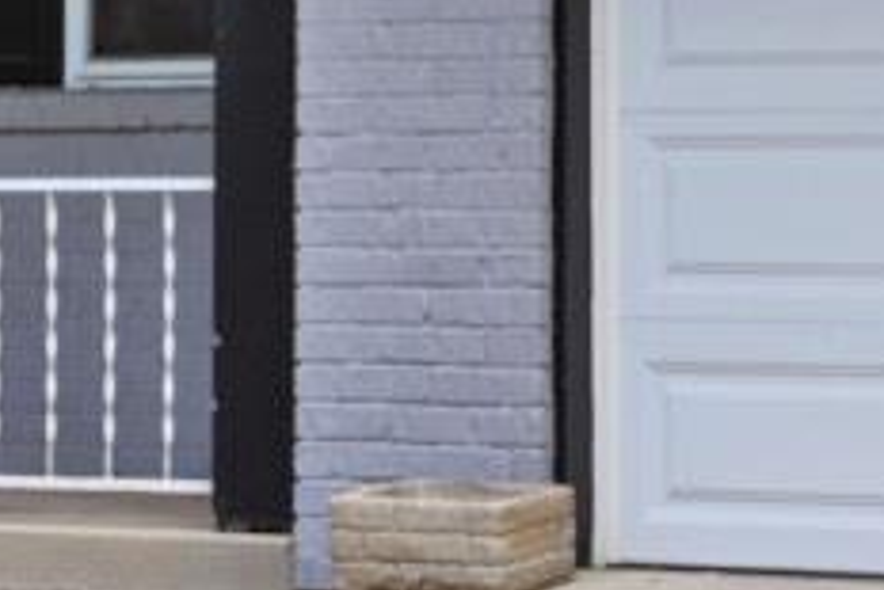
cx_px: -11
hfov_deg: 10.5
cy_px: -152
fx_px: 4767
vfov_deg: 7.0
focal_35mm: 194
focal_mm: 30
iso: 125
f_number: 5.6
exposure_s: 1/250
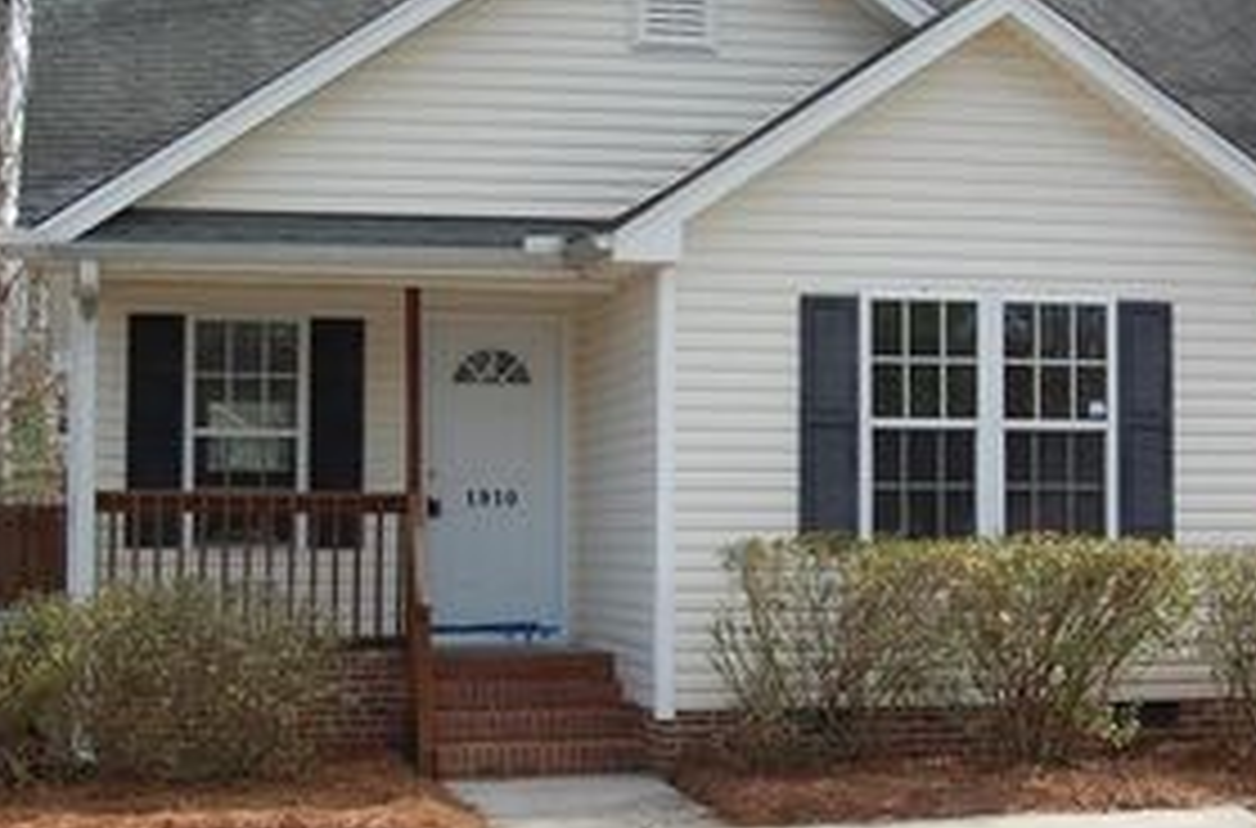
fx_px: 2434
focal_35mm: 70
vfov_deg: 19.3
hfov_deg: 28.9
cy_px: 376
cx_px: 720
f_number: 7.1
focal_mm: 26
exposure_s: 1/200
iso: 200
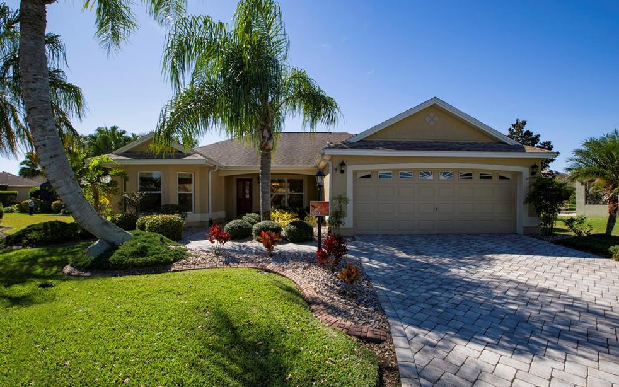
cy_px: 194
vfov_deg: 68.0
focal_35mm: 17
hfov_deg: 94.3
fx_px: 287
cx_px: 317
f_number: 8
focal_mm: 16
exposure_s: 1/500
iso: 400
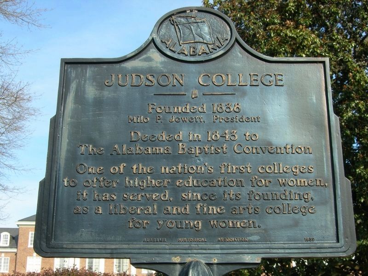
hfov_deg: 37.5
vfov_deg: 28.6
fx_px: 542
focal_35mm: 51
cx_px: 184
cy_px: 138
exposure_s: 1/170
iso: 50
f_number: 5.4
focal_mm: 10.6
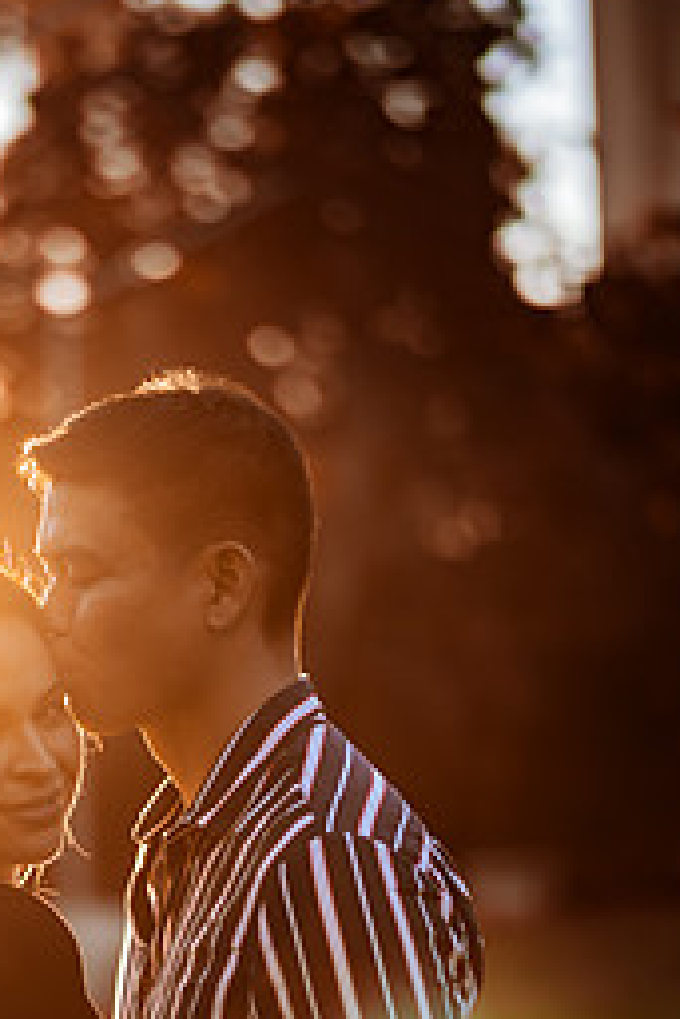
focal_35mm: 102
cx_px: 127
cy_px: 868
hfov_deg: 13.4
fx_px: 2886
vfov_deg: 19.7
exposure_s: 1/800
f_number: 1.4
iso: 100
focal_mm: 58
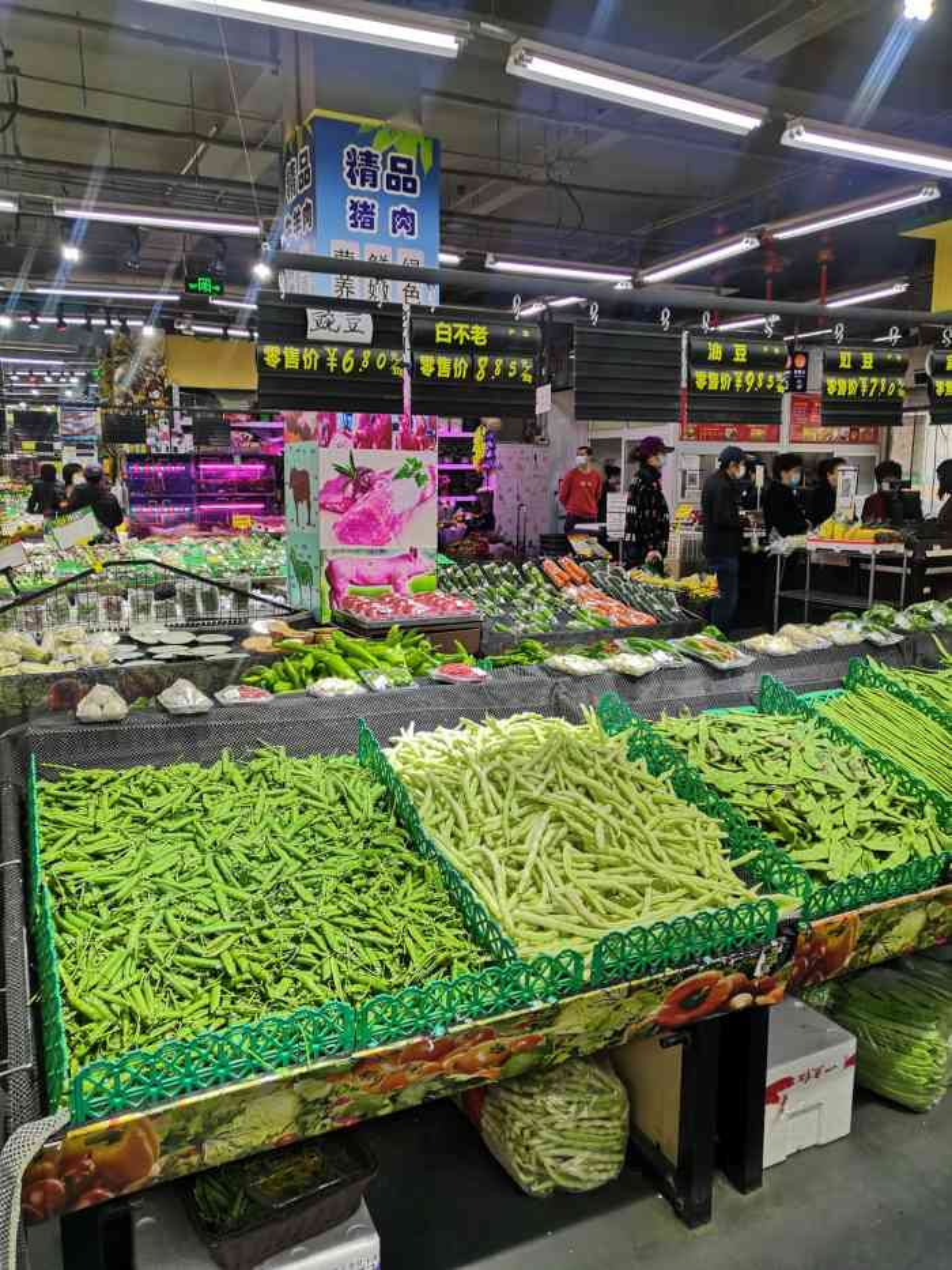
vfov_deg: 65.3
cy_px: 635
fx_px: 990
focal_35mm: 27
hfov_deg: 51.4
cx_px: 476
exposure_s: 1/90.1
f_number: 1.8
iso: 64
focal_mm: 3.95
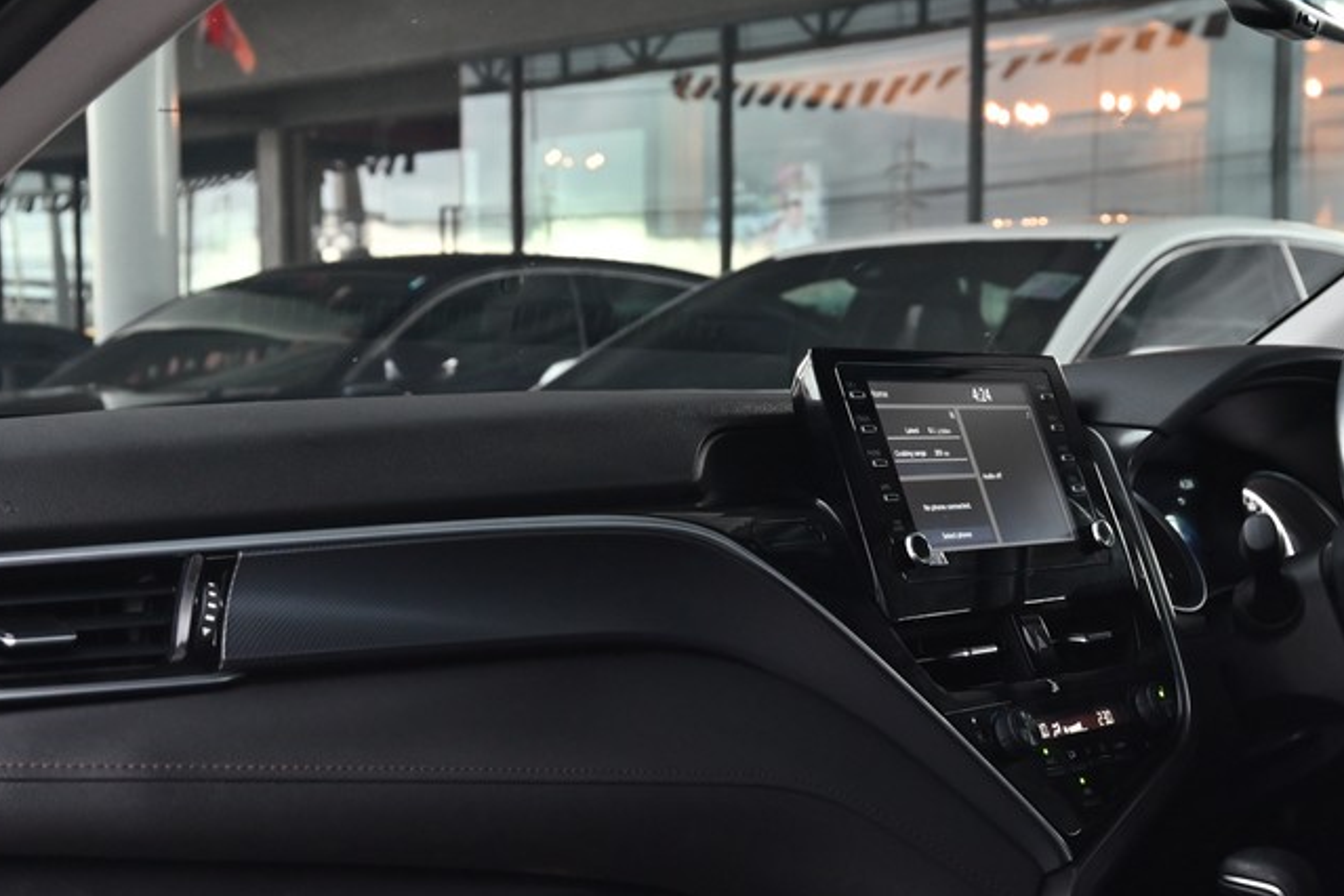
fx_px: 2314
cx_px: 824
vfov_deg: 21.7
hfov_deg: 32.3
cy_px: 698
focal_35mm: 62
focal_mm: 36
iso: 1100
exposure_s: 1/30
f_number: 6.7
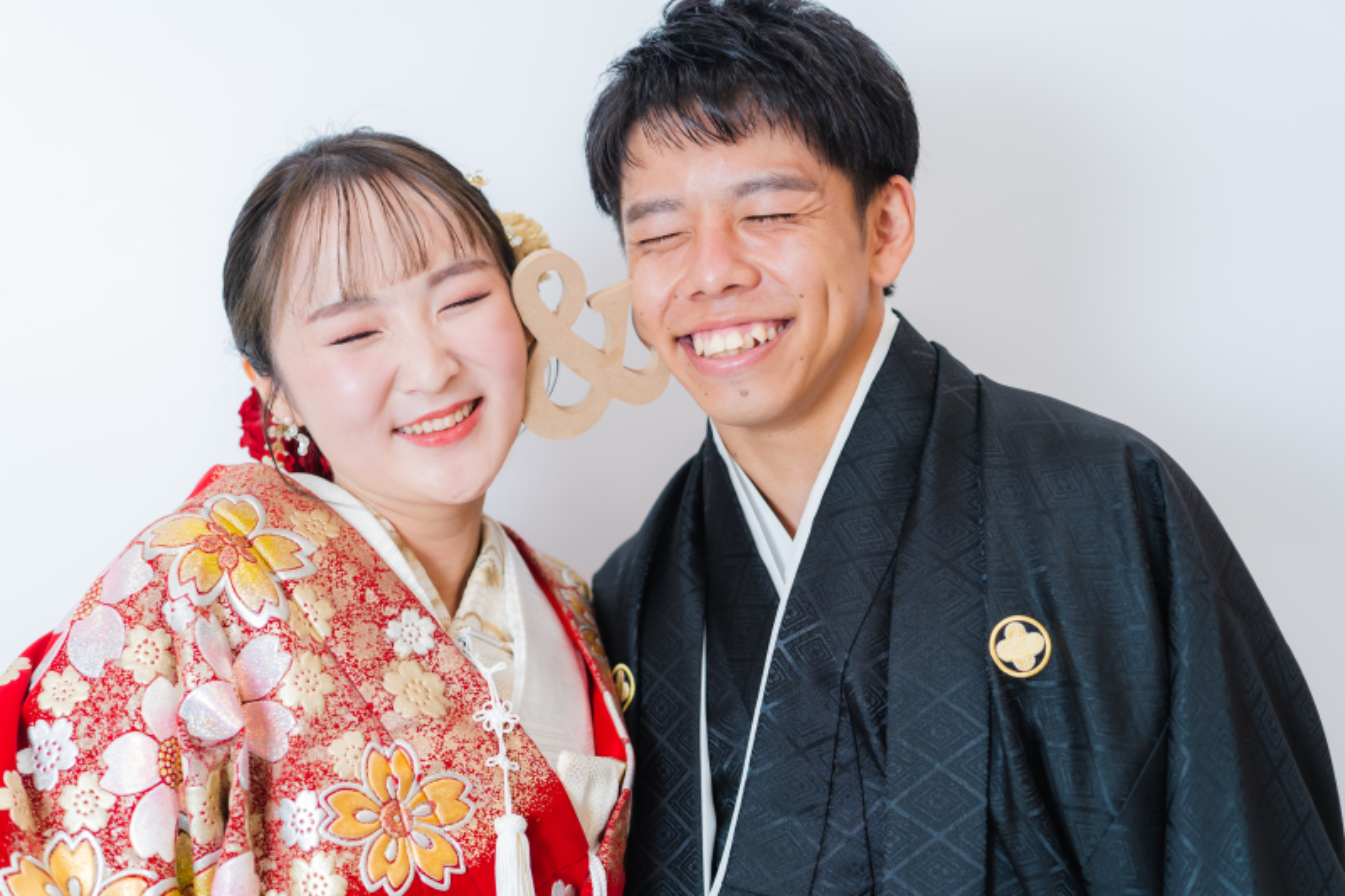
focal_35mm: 55
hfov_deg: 36.3
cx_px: 672
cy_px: 448
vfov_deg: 24.6
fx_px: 2054
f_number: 2.8
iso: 640
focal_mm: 55
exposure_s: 1/125
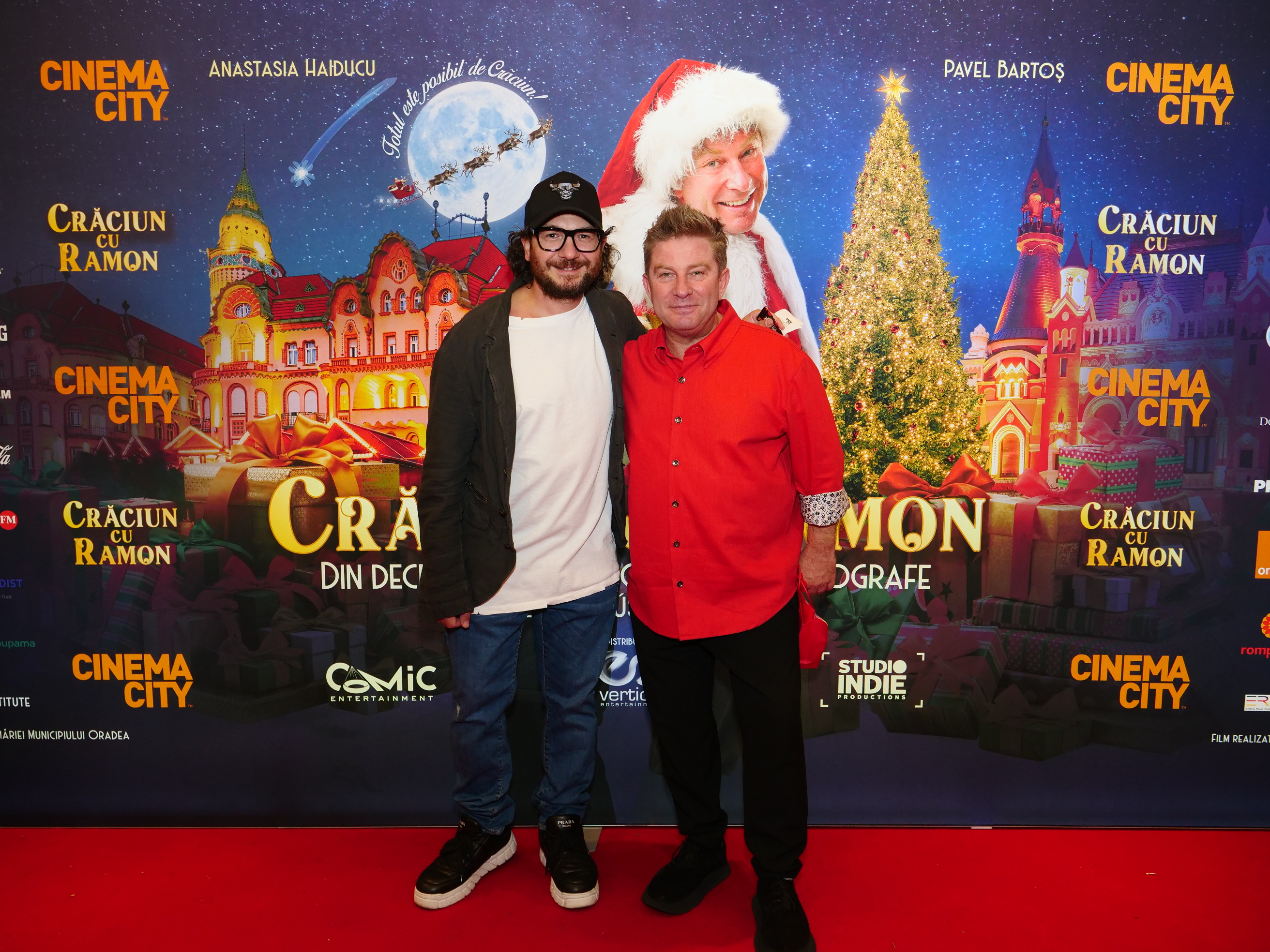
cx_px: 635
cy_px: 476
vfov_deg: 53.1
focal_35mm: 26
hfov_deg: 67.3
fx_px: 954
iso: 800
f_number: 3.5
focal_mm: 13
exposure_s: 1/125
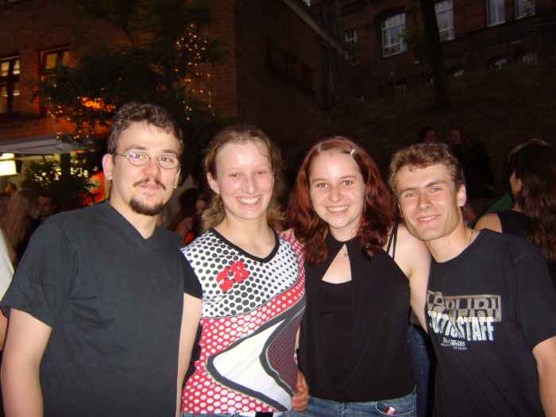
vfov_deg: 45.4
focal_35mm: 31
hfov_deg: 58.4
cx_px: 278
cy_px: 208
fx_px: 498
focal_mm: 8.13
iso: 141
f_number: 2.7
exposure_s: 1/30
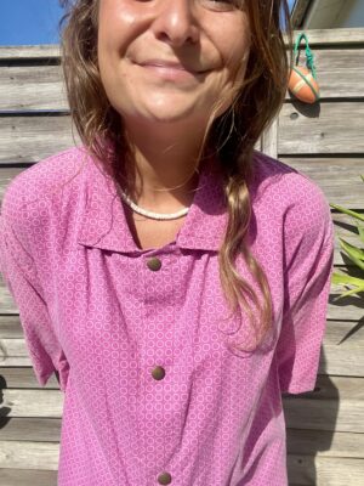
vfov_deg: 60.0
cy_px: 243
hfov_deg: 46.8
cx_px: 182
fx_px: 421
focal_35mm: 30
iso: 32
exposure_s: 1/1284
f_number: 2.2
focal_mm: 2.71
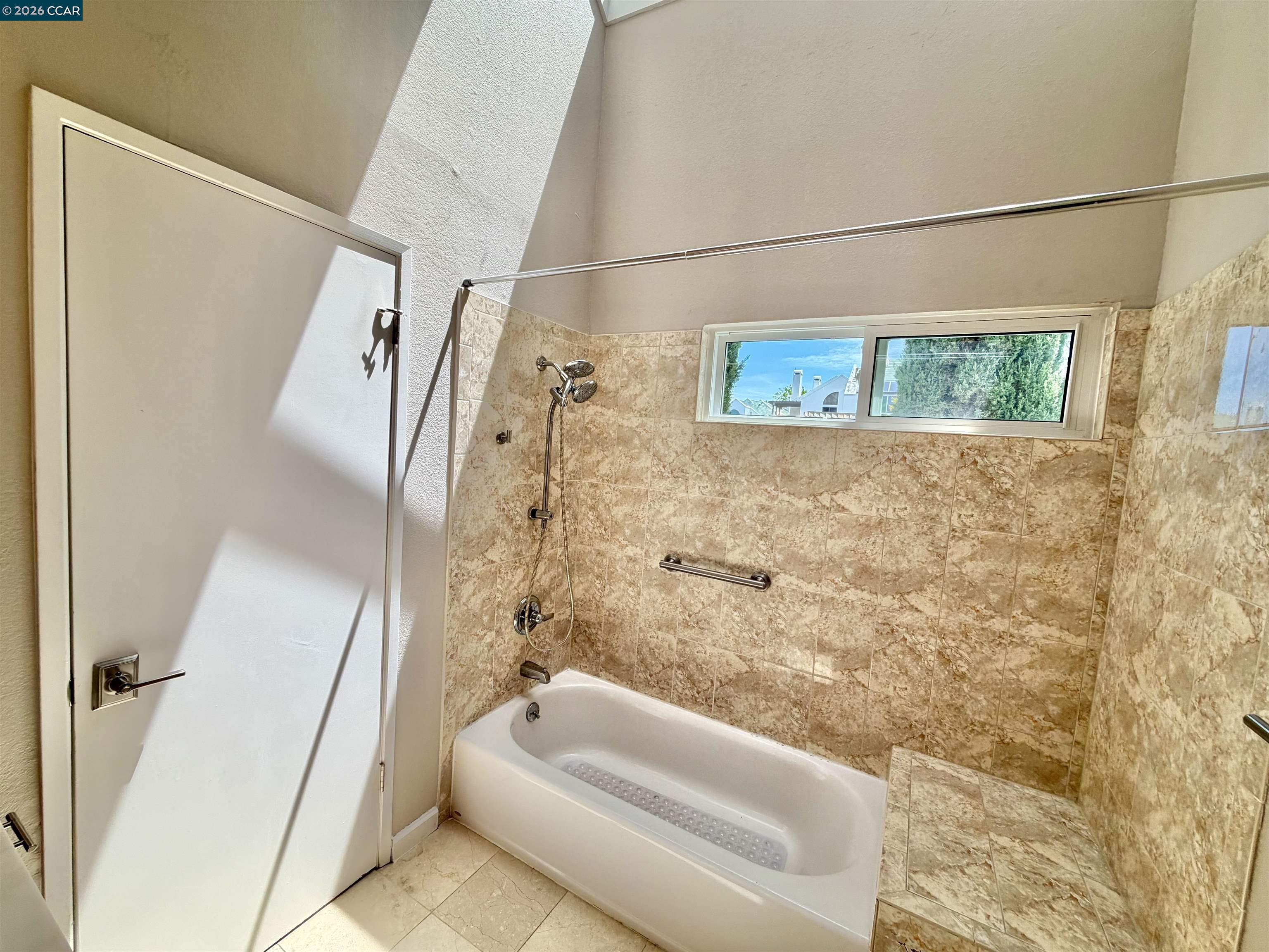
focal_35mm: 14
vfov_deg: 85.7
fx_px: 513
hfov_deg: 102.1
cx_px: 634
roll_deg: -3.2
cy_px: 476
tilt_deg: -3.9
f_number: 2.2
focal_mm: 2.22
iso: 50
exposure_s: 1/351
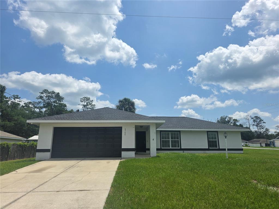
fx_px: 185
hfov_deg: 73.9
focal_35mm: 23
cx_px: 140
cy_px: 104
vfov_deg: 58.9
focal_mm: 6.3
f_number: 1.7
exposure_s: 1/7944
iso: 64
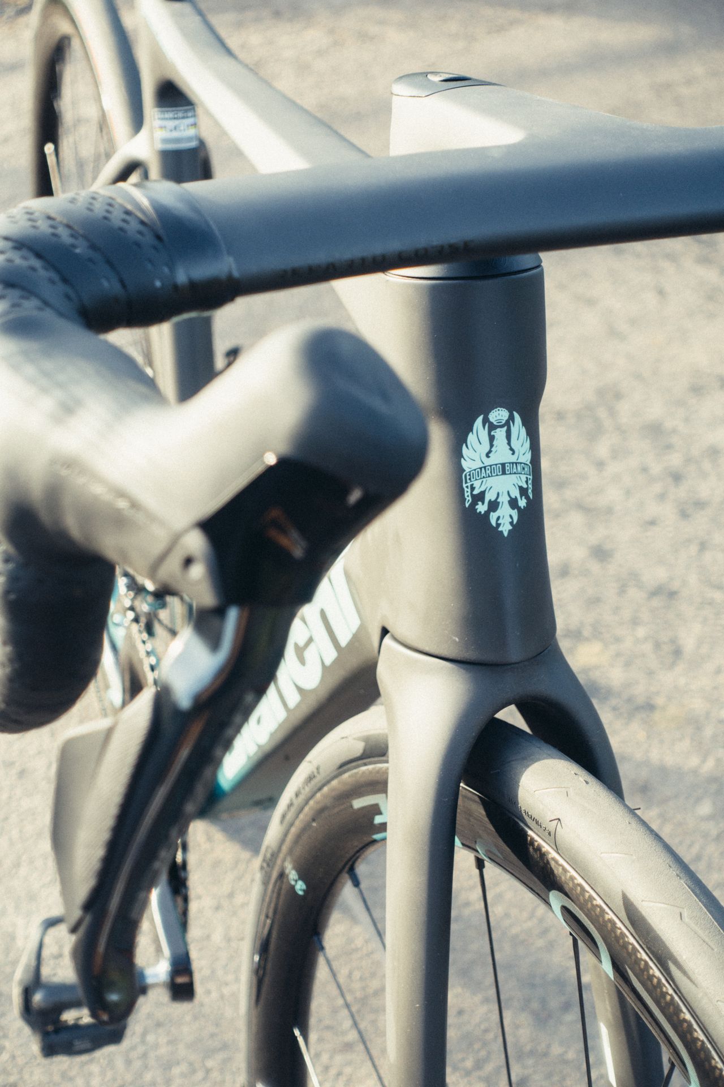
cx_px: 362
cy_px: 544
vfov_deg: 28.8
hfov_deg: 19.5
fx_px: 2112
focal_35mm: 70
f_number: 4
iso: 125
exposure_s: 1/320
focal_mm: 25.7
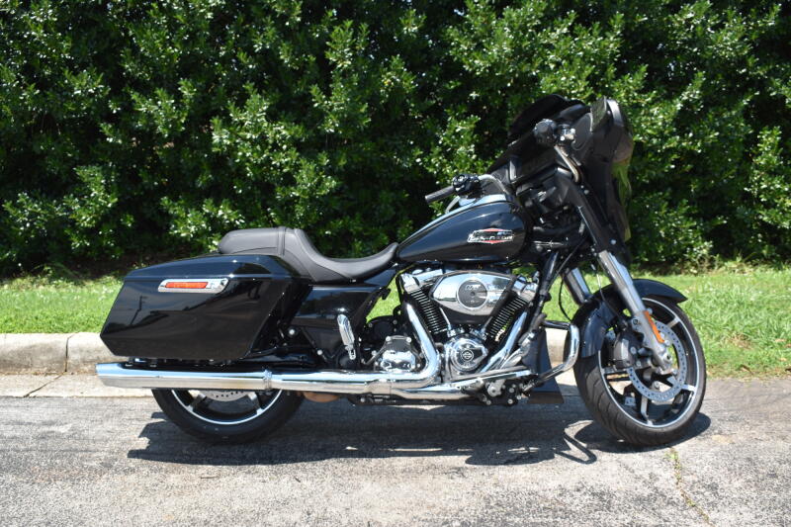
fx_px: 824
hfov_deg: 51.3
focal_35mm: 38
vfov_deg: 35.5
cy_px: 264
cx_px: 396
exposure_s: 1/200
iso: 100
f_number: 7.1
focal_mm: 25
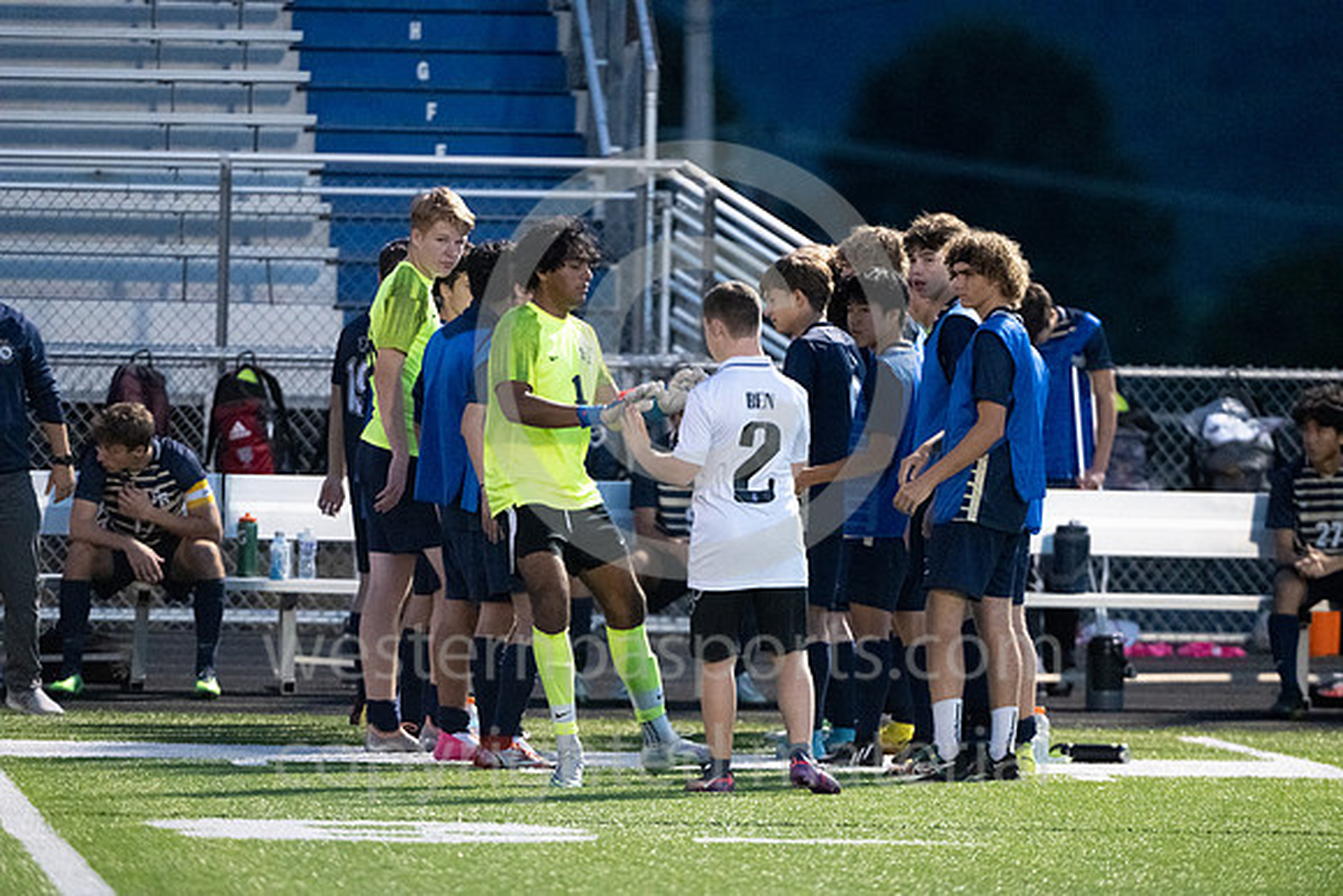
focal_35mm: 400
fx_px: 14925
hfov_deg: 5.2
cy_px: 448
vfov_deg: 3.4
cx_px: 672
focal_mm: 400
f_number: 4
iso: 8000
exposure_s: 1/640
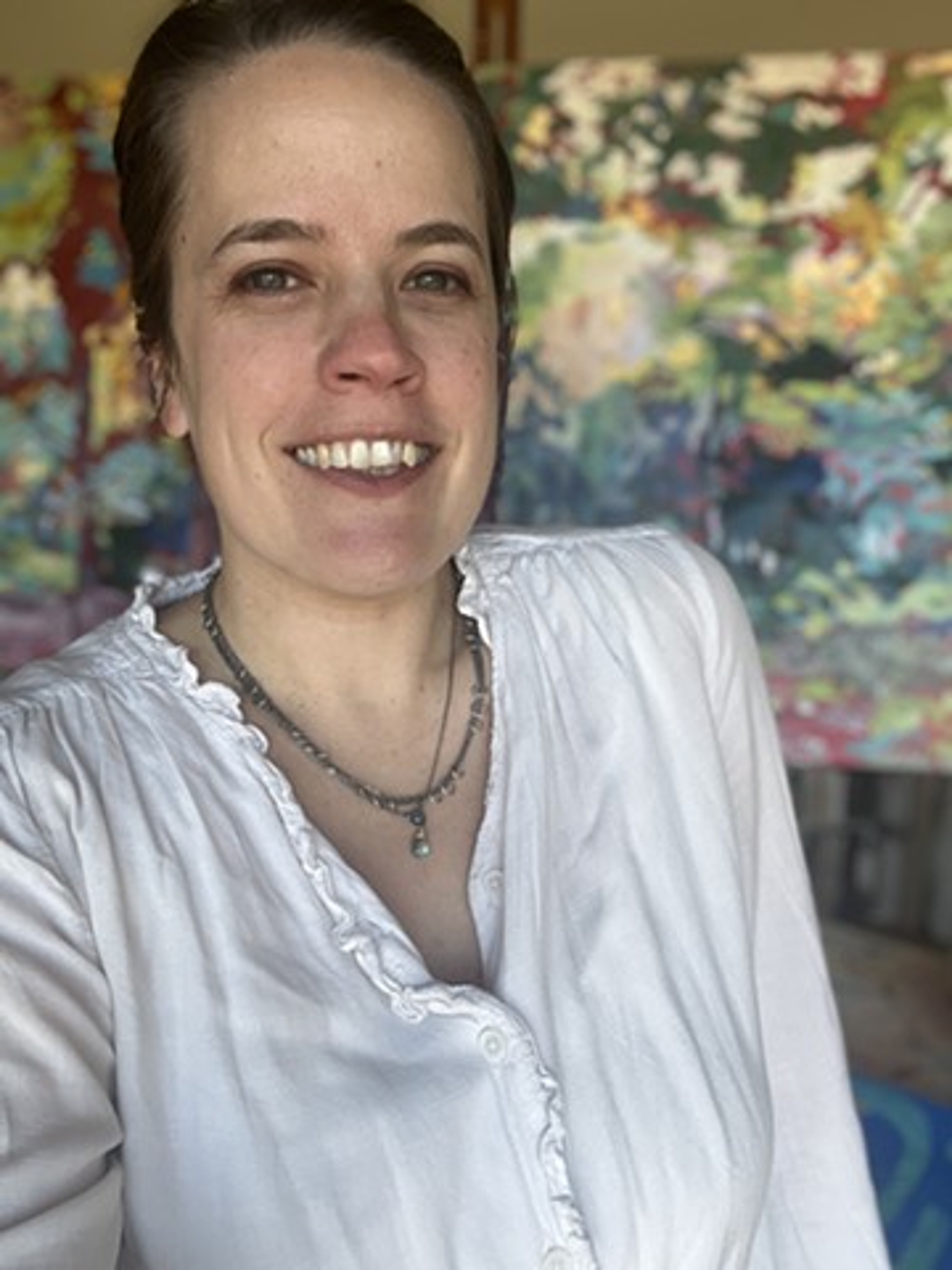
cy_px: 635
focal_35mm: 30
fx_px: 1100
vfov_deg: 60.0
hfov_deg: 46.8
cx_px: 476
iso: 100
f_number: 2.2
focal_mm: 2.7
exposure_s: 1/95
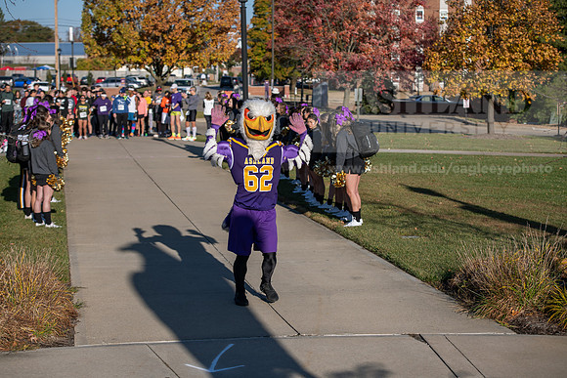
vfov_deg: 18.2
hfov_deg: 27.0
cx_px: 284
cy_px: 189
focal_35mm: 75
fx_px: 1181
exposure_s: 1/500
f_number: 4.5
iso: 64
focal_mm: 75
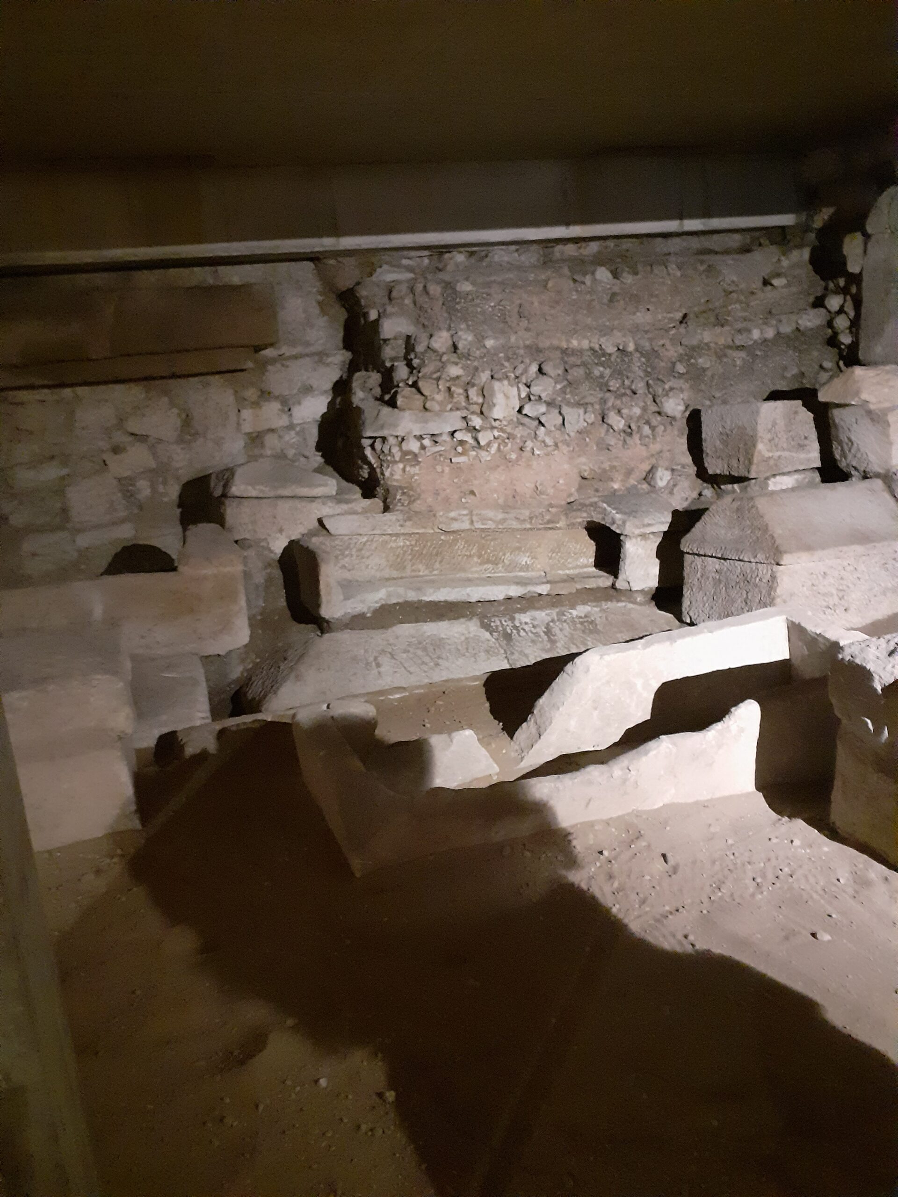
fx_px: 934
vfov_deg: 65.3
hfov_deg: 51.4
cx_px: 449
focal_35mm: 27
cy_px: 598
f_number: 1.9
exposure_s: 1/17
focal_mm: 3.6
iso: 1250
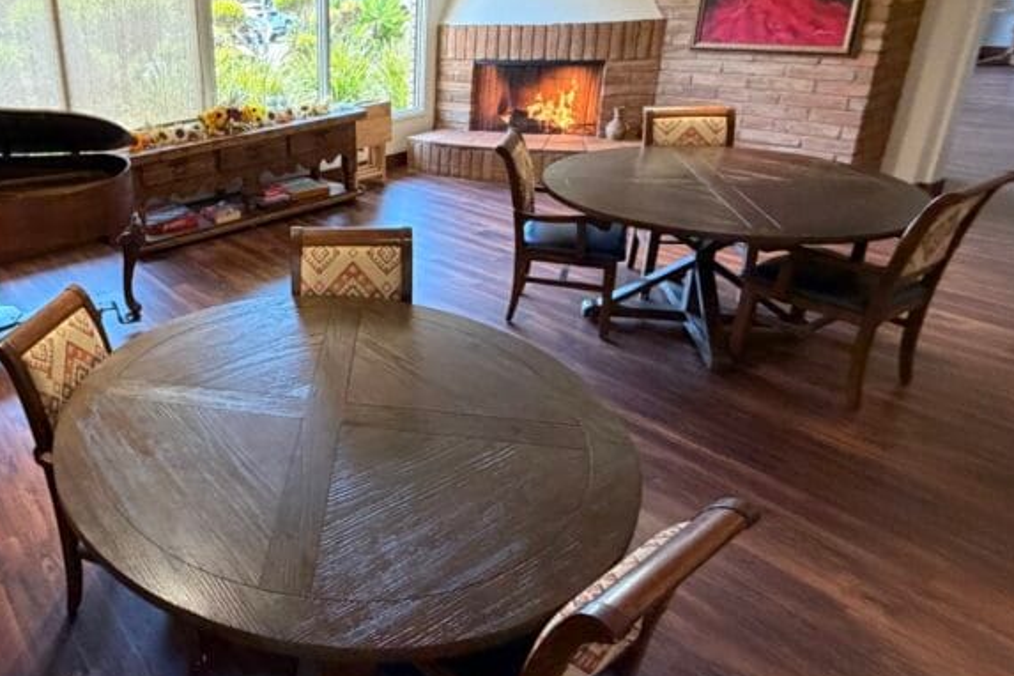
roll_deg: +5.0
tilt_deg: -20.7
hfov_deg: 62.8
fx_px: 732
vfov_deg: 49.0
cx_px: 186
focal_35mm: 26
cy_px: 248
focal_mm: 2.22
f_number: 2.2
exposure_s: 1/60
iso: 500
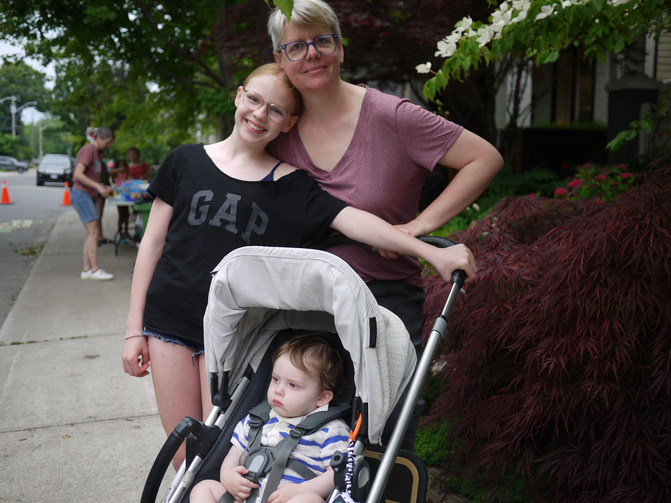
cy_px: 252
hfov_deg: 46.8
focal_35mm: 40
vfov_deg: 36.0
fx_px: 775
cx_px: 336
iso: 100
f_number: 1.7
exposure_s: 1/800
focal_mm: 20
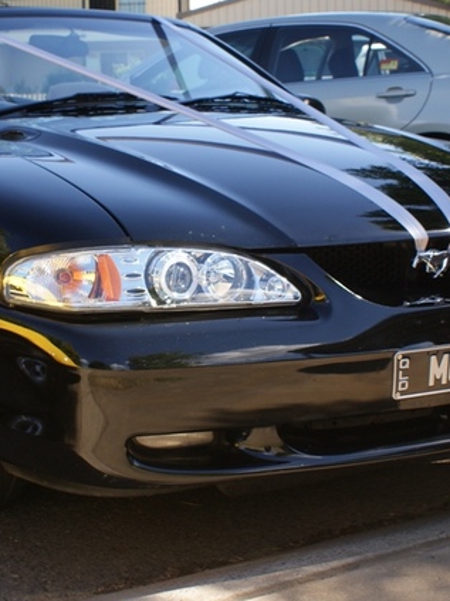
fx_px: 1231
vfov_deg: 27.4
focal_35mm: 71
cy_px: 245
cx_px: 196
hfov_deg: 20.7
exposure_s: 1/80
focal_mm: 26
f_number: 7.1
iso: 100
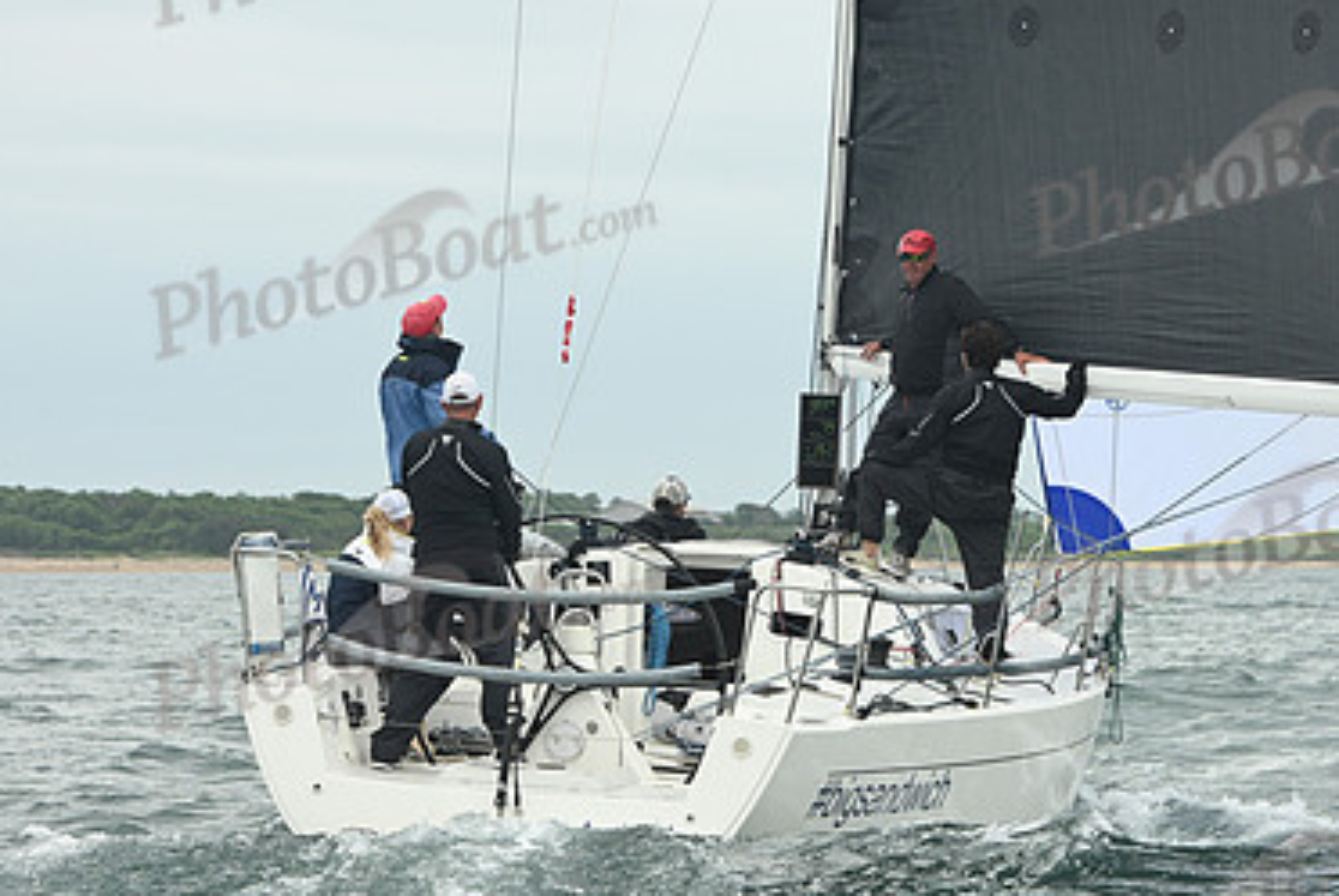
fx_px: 8118
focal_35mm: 218
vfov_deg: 6.3
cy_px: 401
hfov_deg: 9.4
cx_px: 846
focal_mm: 140
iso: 400
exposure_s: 1/800
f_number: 8
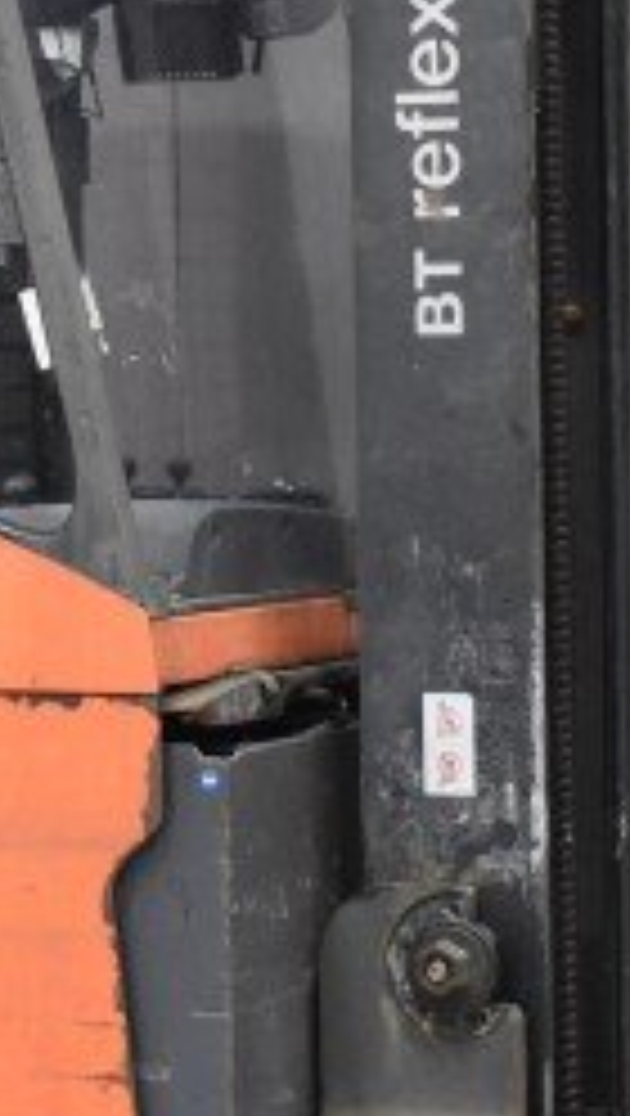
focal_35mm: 160
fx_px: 4725
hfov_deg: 7.6
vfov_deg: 13.3
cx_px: 360
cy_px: 45
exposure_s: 1/60
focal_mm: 21
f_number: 4.5
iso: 1600
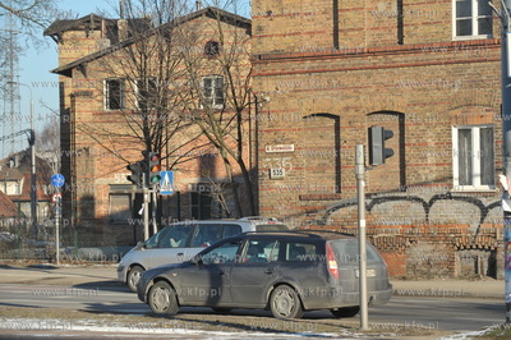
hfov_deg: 17.1
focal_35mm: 120
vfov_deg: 11.4
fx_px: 1702
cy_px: 170
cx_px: 256
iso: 400
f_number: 9
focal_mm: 120
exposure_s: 1/800
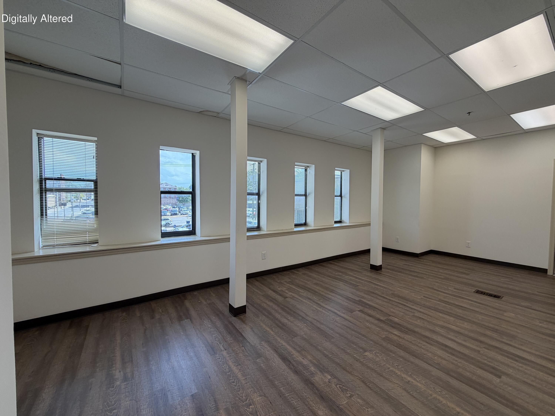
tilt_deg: -2.3
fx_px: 224
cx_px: 278
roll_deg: -0.1
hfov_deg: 102.1
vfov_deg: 85.7
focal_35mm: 14
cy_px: 208
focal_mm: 2.22
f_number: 2.2
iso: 64
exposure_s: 1/120
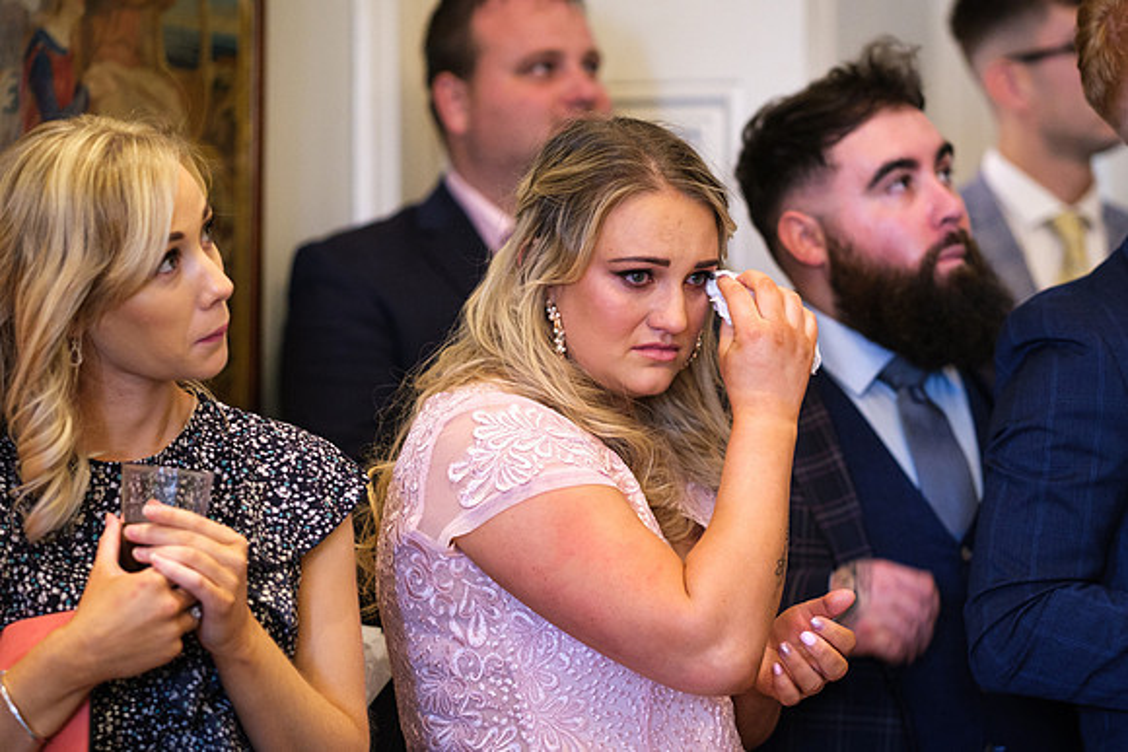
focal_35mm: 147
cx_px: 611
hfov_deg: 14.0
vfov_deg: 9.4
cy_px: 344
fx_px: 4597
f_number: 2
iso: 2000
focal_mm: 90
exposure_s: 1/160
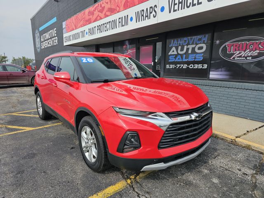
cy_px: 99
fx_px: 175
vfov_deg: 58.9
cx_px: 132
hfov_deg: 73.9
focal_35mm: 23
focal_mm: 6.3
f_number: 1.7
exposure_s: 1/763
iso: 10
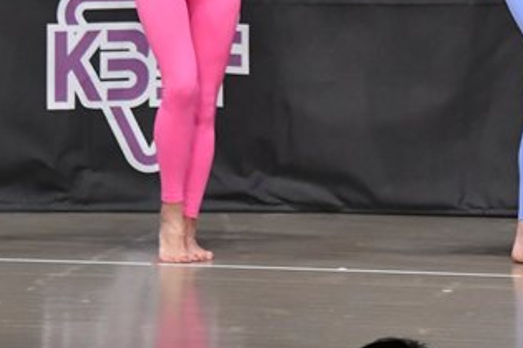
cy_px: 13
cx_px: 618
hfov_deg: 4.1
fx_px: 7220
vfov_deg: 2.8
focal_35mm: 497
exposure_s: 1/400
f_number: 5.6
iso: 5000
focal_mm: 135
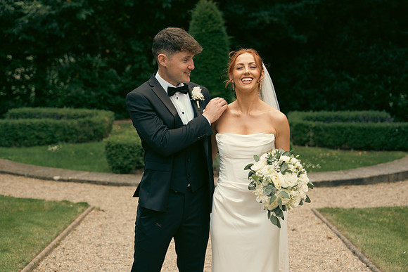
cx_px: 204
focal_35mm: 70
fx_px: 793
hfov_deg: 28.8
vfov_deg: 19.5
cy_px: 136
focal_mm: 70
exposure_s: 1/160
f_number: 3.5
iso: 50
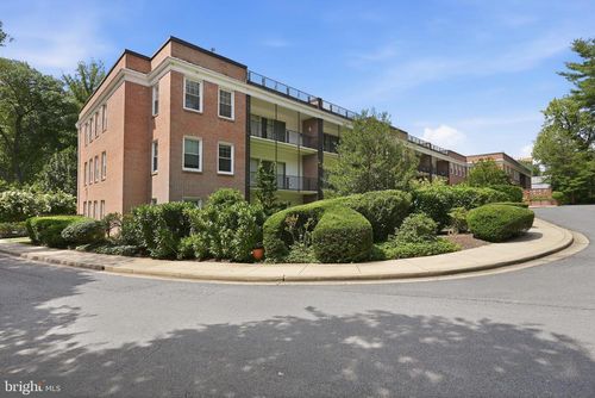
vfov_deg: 67.5
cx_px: 298
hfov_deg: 90.0
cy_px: 199
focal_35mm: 18
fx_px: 298
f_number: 8
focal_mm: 18
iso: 80
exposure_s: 1/125
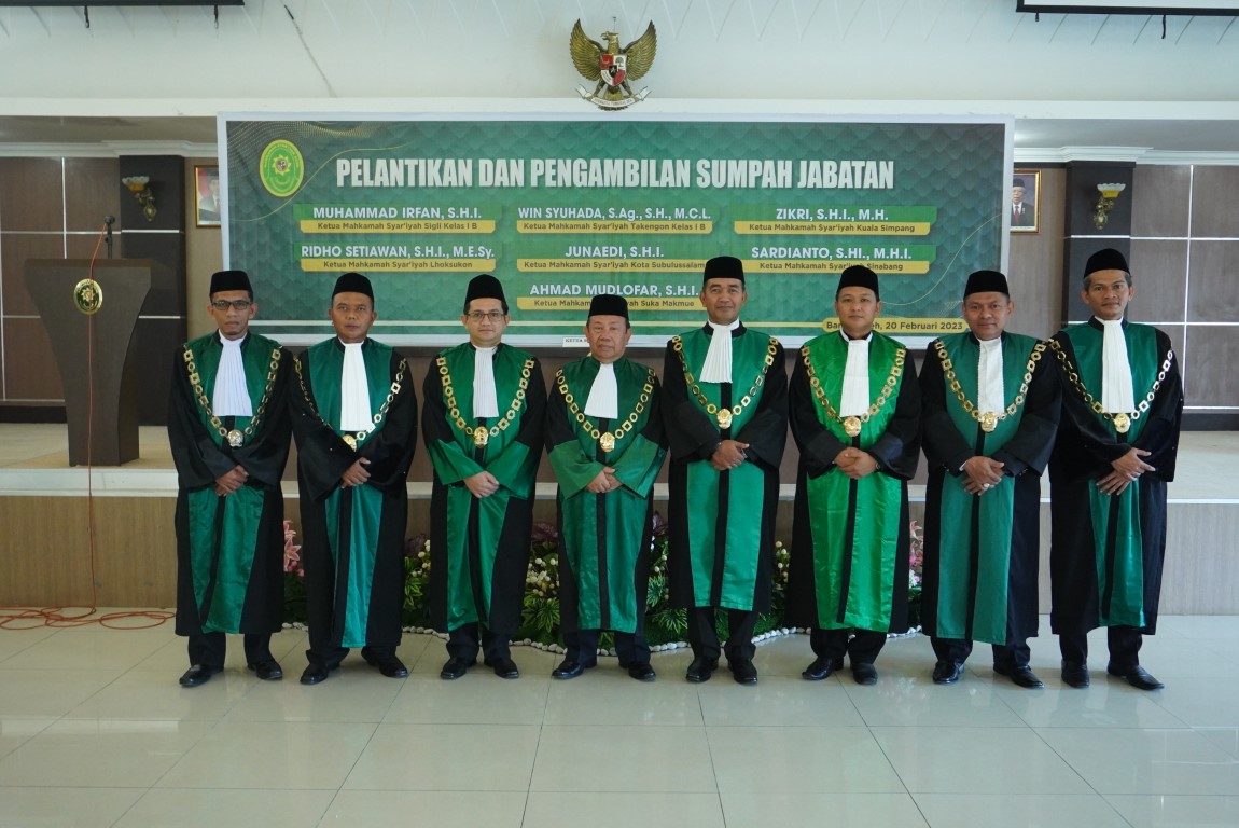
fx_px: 1085
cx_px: 620
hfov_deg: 59.5
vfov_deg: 41.8
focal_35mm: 32
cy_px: 414
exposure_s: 1/50
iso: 2500
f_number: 5
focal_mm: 21
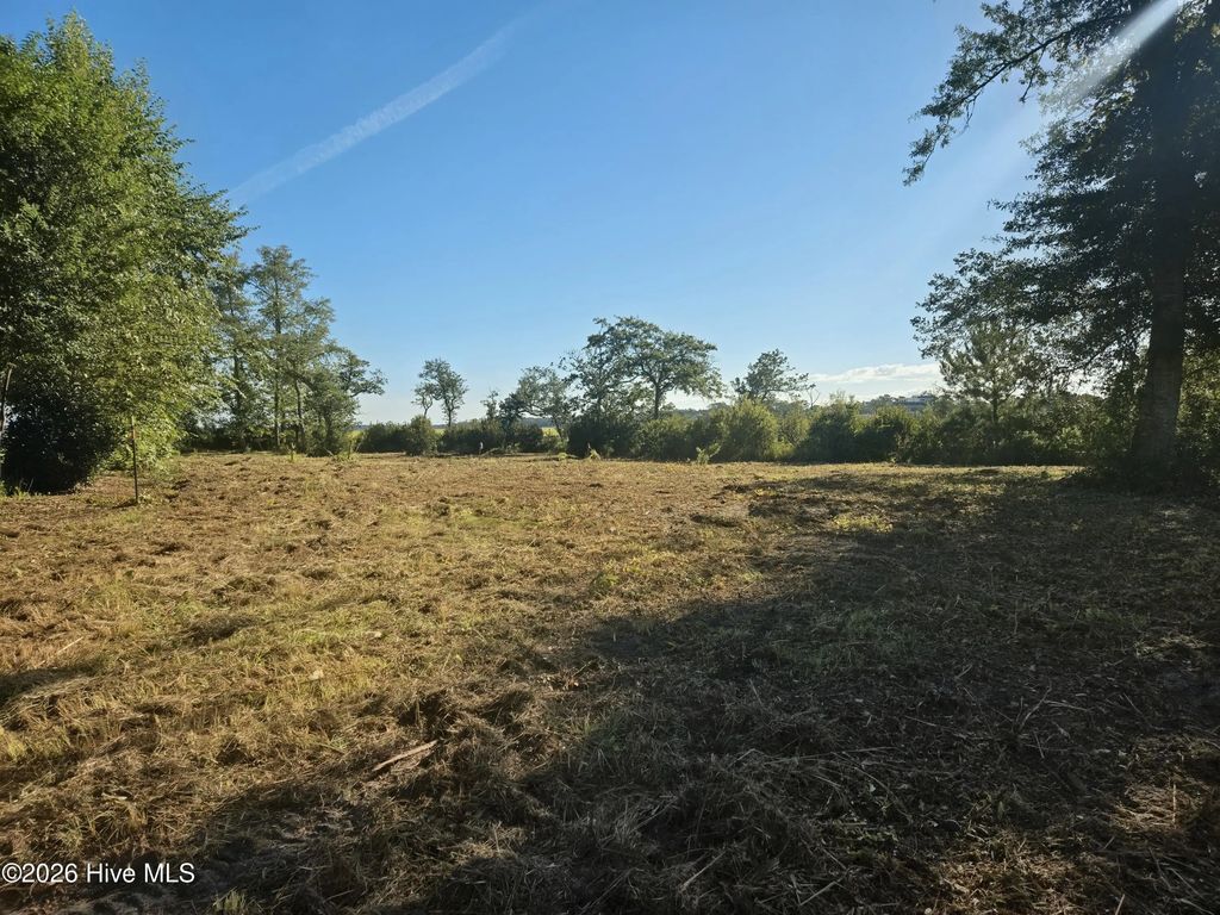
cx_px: 610
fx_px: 811
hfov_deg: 73.9
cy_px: 458
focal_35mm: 23
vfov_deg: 58.9
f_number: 1.8
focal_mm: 5.4
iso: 25
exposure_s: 1/1789
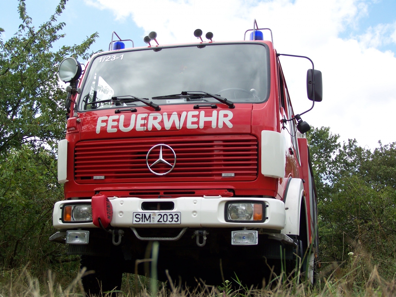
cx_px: 198
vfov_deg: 27.0
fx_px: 618
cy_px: 148
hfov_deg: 35.5
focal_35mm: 54
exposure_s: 1/500
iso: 64
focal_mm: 8.9
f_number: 3.2
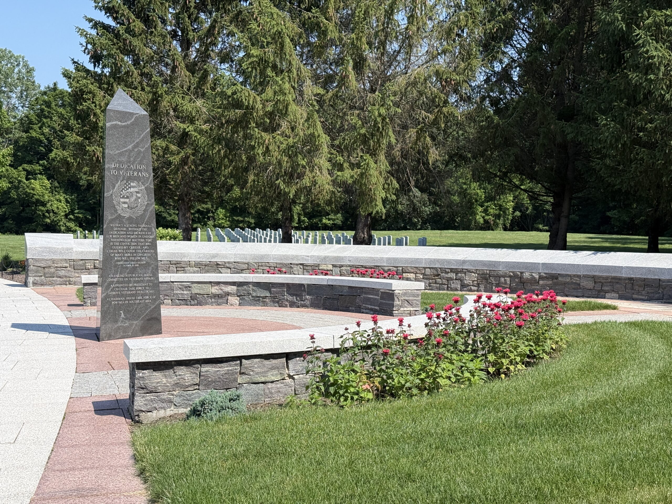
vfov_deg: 30.3
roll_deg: -1.2
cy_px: 252
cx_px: 336
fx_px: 932
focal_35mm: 48
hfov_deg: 39.7
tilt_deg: -1.3
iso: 80
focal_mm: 6.76
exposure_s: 1/3891
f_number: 1.78
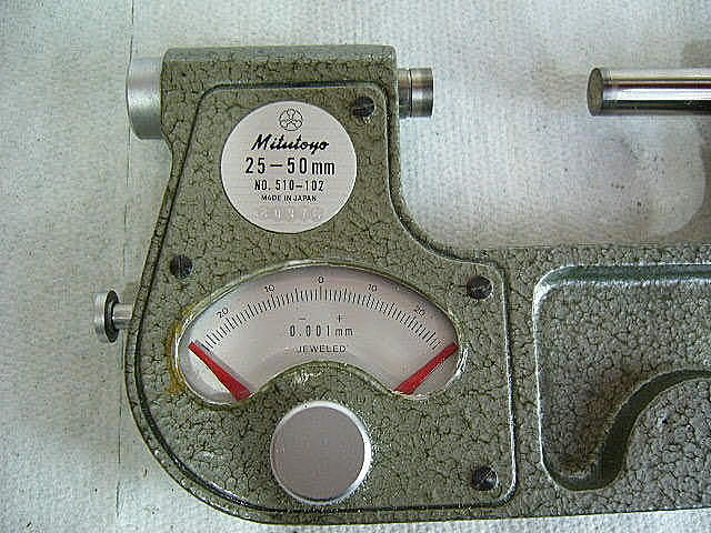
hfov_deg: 52.6
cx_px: 356
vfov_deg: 40.7
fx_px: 719
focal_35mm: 35
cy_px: 266
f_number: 2.8
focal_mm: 5.8
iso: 150
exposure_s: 1/13
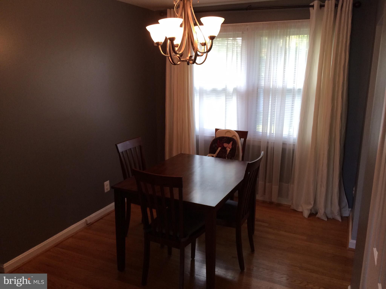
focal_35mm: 30
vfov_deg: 46.8
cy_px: 144
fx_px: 335
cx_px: 193
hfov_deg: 60.0
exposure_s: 1/30
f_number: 2.2
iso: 64
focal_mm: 4.12
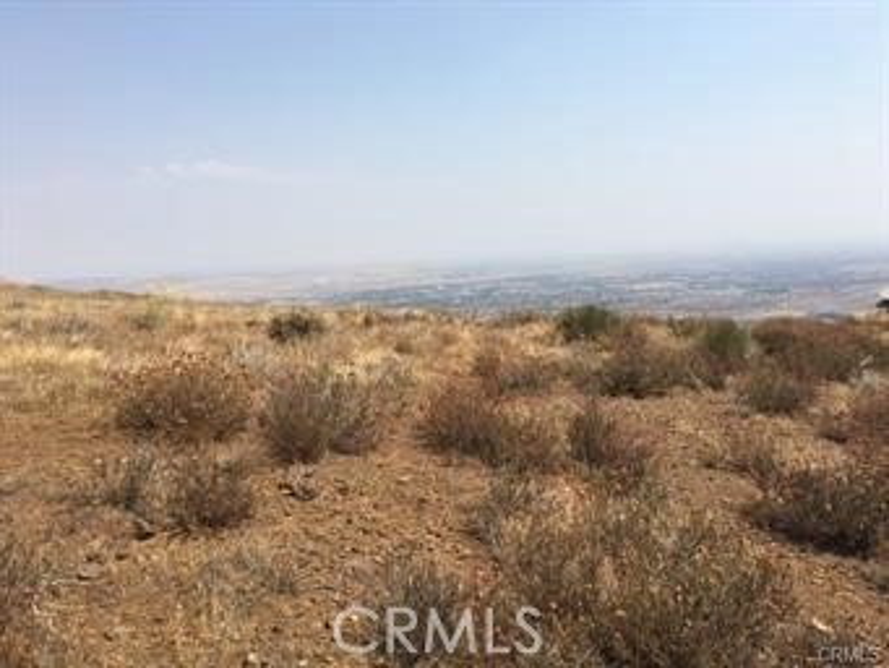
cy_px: 334
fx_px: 745
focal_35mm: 29
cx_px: 444
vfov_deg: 48.3
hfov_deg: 61.6
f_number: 2.2
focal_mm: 4.15
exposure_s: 1/1923
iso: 25
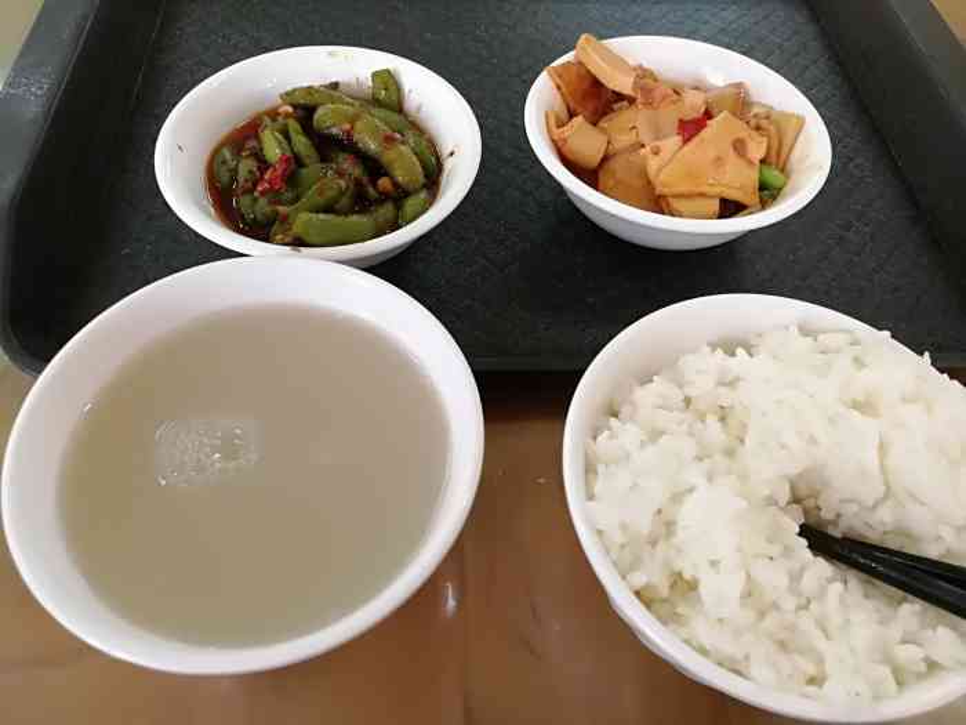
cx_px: 483
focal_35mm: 27
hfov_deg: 65.3
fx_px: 753
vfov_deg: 51.4
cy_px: 362
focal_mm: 3.84
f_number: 2.2
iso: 320
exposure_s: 1/33.3
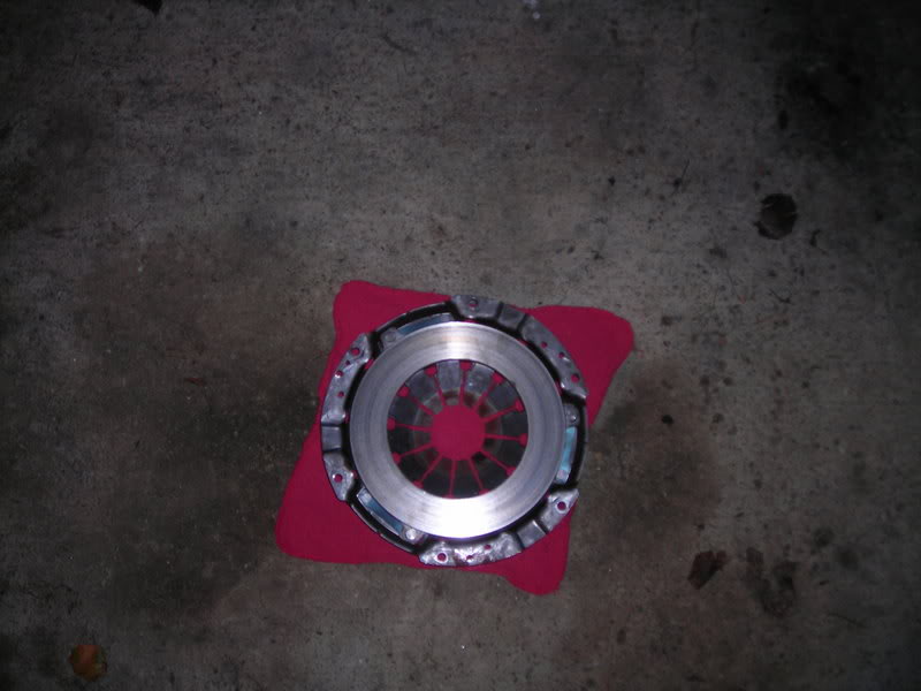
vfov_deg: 37.7
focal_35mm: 38
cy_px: 346
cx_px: 460
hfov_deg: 49.0
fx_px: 1011
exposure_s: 1/60.1
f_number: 3.2
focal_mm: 6.3
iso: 50
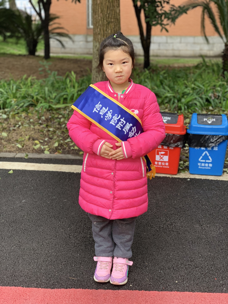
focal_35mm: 52
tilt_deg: -17.2
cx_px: 114
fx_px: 457
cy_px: 152
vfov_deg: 36.8
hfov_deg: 28.0
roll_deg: -0.8
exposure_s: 1/122
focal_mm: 6
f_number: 2.4
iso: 100
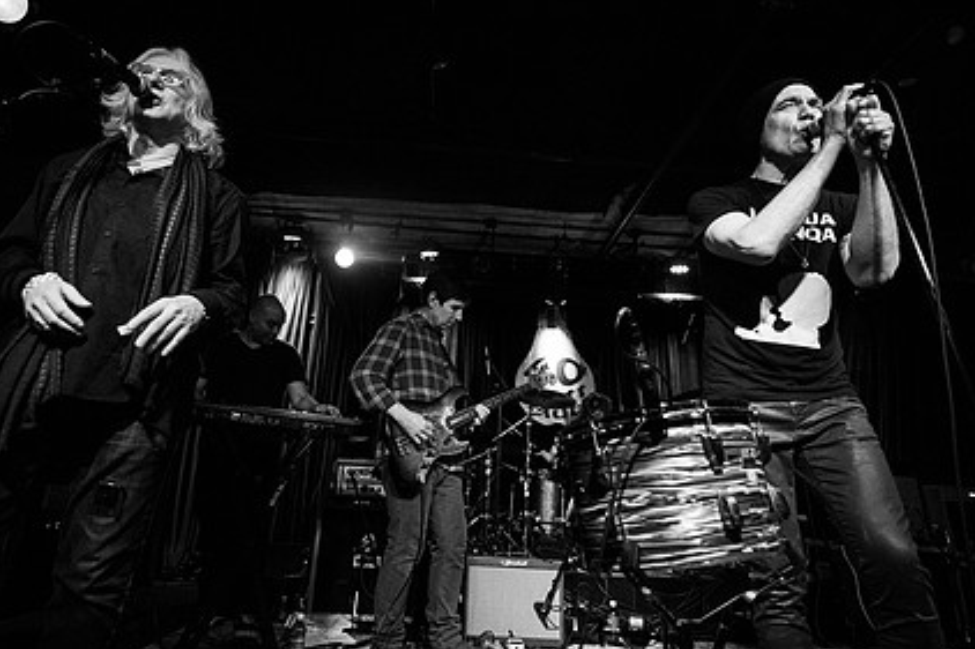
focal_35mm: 22
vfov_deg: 57.2
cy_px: 313
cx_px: 462
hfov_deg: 78.5
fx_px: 596
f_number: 3.2
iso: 2000
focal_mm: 16
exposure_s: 1/250
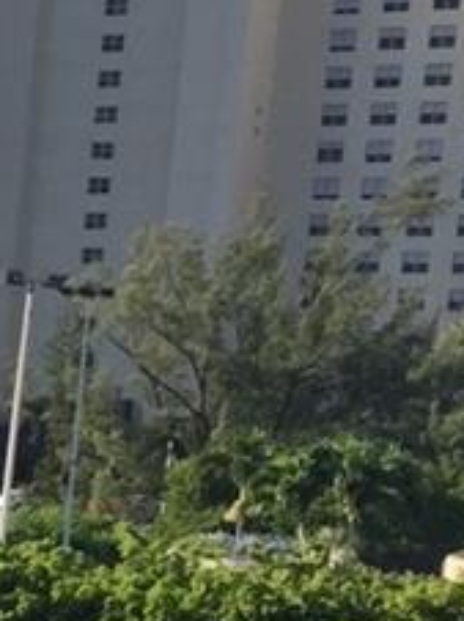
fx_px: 2758
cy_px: 984
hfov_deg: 8.7
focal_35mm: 154
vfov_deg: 12.1
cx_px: -662
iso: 32
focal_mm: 4.15
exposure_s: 1/1130
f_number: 2.2
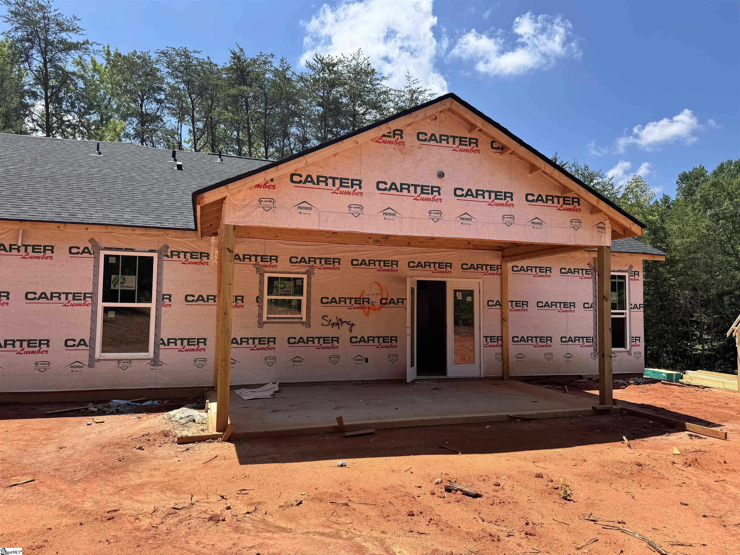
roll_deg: -1.1
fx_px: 513
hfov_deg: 71.6
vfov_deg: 56.8
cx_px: 370
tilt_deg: +3.4
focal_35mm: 24
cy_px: 278
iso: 80
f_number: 1.78
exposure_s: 1/3597
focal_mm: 6.76
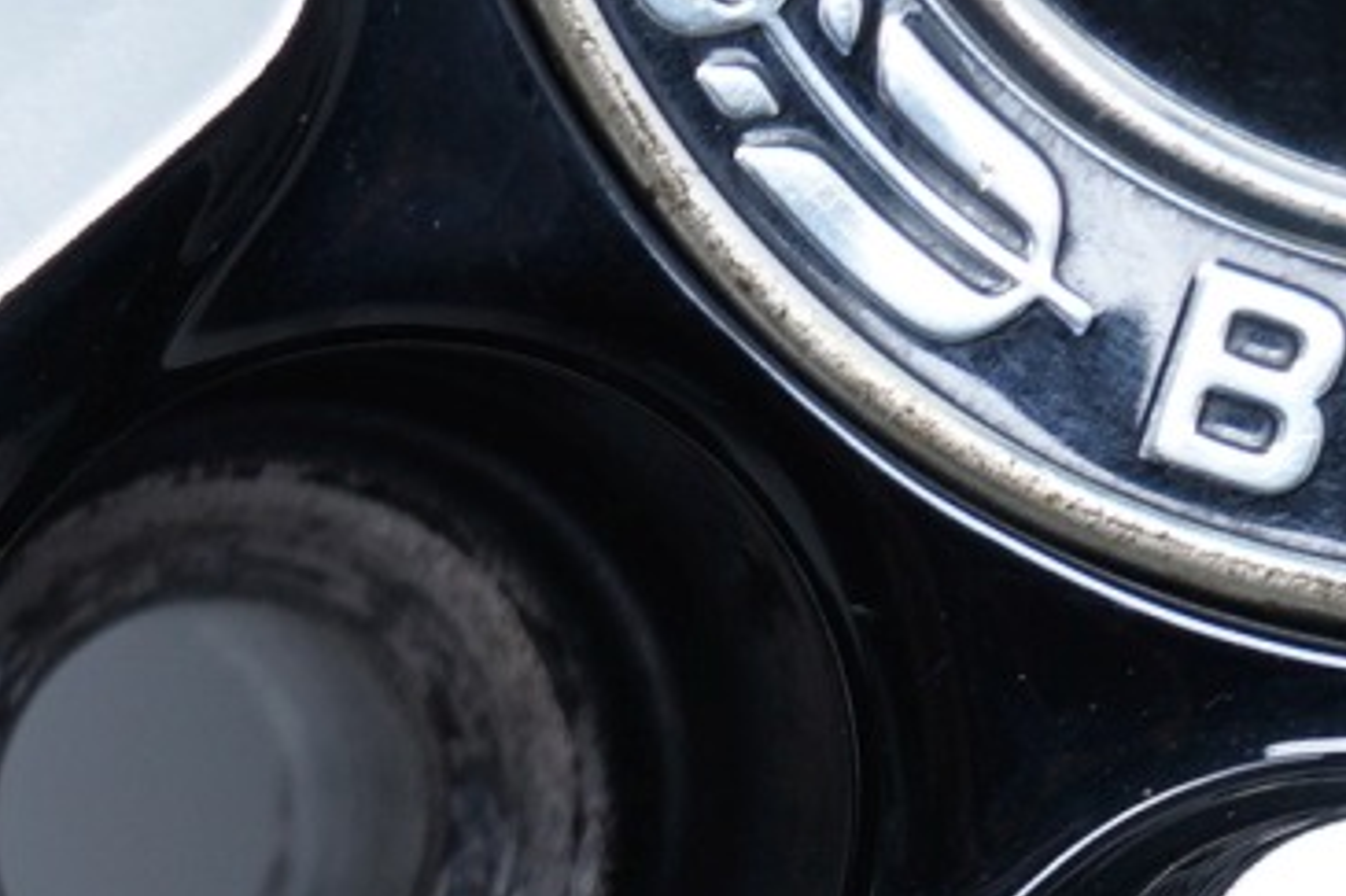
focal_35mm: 221
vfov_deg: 5.9
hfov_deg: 8.5
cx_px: -1951
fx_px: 8259
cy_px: 2233
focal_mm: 42
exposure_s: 1/125
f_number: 7.1
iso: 250
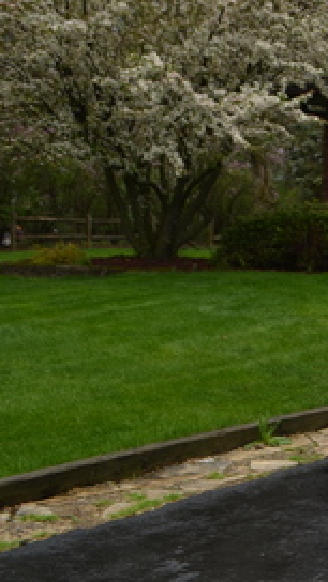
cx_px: 647
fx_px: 1144
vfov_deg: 28.2
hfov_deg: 13.9
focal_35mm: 74
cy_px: 149
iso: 100
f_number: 8
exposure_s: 1/200
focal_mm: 20
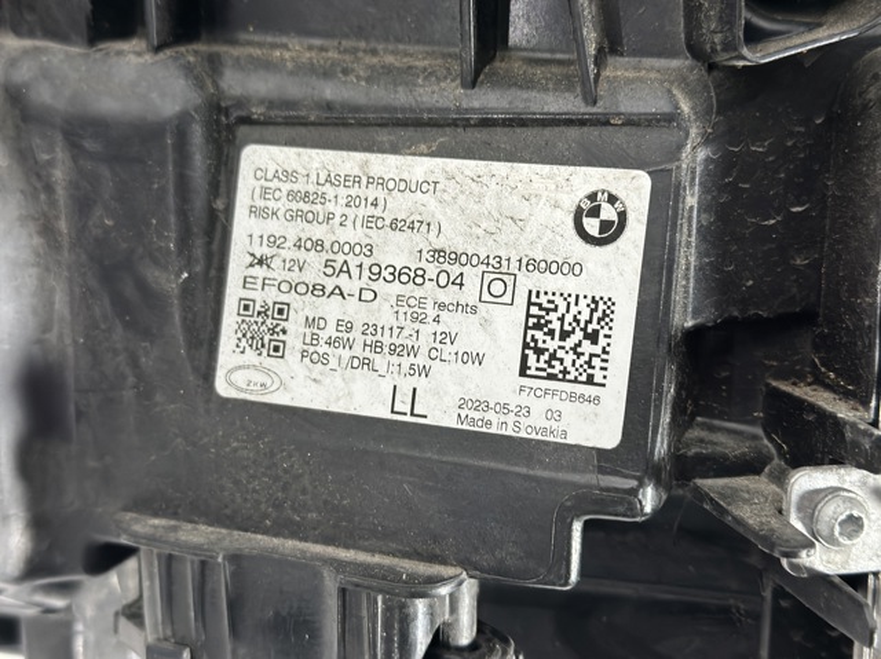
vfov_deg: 30.2
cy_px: 330
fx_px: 1221
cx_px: 440
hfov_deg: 39.7
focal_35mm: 48
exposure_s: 1/50
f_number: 1.78
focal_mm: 6.86
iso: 250
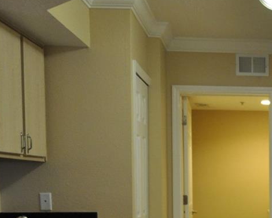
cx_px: 291
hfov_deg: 26.3
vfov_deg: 21.7
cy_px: 235
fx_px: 539
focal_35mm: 67
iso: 800
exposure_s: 1/40
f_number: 3.8
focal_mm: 14
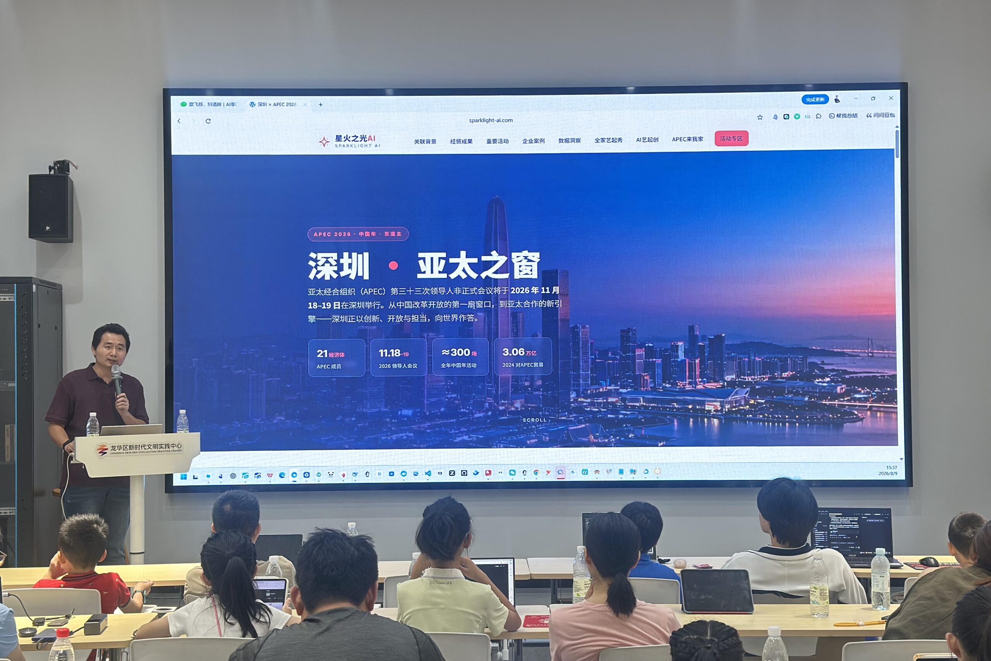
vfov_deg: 27.0
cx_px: 496
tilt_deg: +1.0
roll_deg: +0.7
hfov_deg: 39.6
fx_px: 1376
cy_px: 332
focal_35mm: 50
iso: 320
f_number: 1.78
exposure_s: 1/60
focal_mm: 6.86
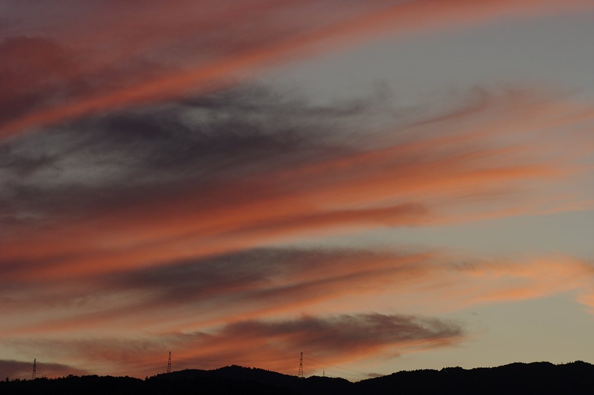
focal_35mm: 135
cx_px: 297
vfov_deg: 10.1
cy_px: 198
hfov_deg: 15.2
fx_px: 2226
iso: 200
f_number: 5.6
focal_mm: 90
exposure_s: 1/125
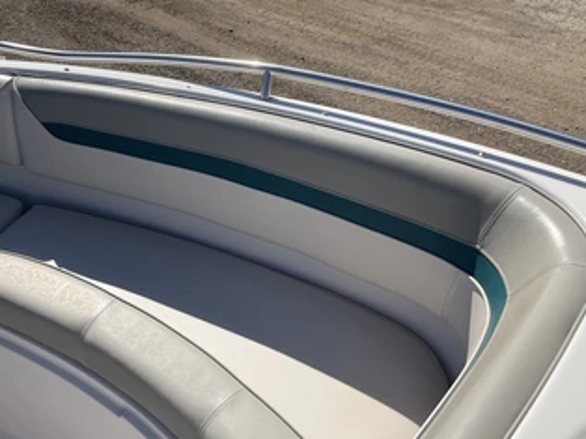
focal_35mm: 37
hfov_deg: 49.7
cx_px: 222
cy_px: 245
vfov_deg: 38.6
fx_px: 626
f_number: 1.8
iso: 25
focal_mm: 3
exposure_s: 1/3125
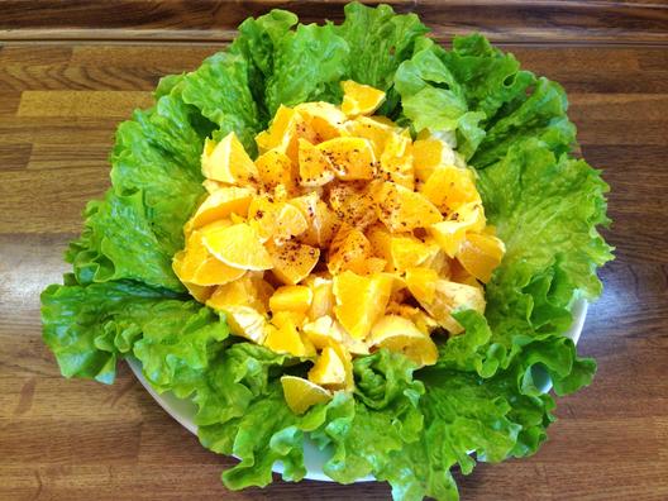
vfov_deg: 42.9
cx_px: 334
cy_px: 250
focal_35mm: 33
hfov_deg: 55.4
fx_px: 637
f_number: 2.4
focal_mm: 4.12
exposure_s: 1/40
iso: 50
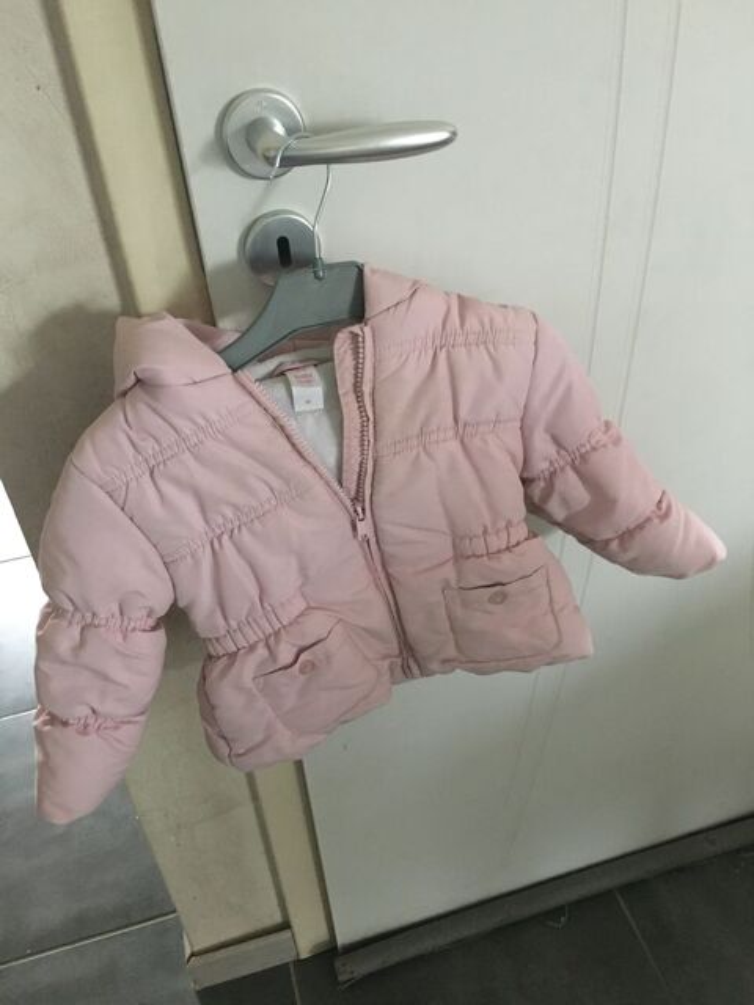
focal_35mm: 29
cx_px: 377
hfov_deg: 48.2
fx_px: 842
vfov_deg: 61.7
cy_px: 502
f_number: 2.2
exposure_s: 1/17
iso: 400
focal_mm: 4.15
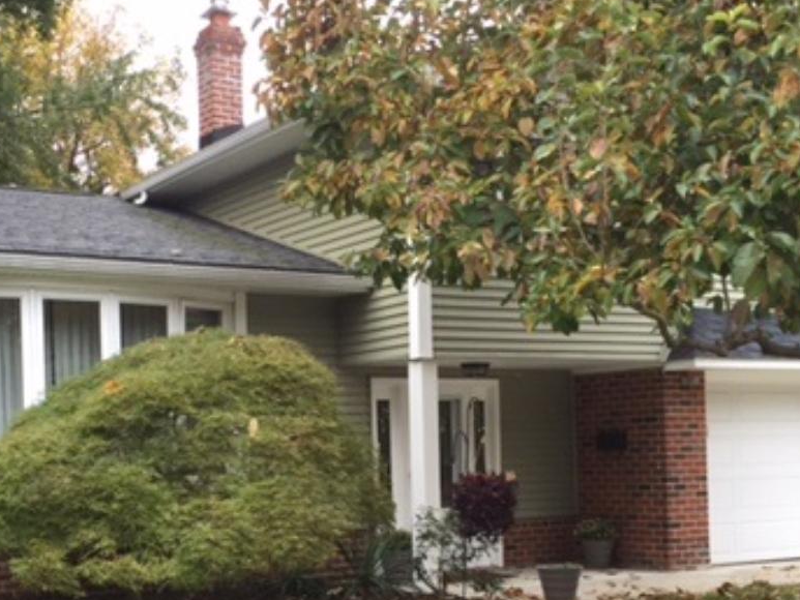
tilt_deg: +0.3
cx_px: 301
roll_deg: +0.8
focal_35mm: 54
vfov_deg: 26.6
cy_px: 459
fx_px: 1248
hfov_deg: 35.3
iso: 40
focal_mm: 4.15
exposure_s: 1/30
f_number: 2.2
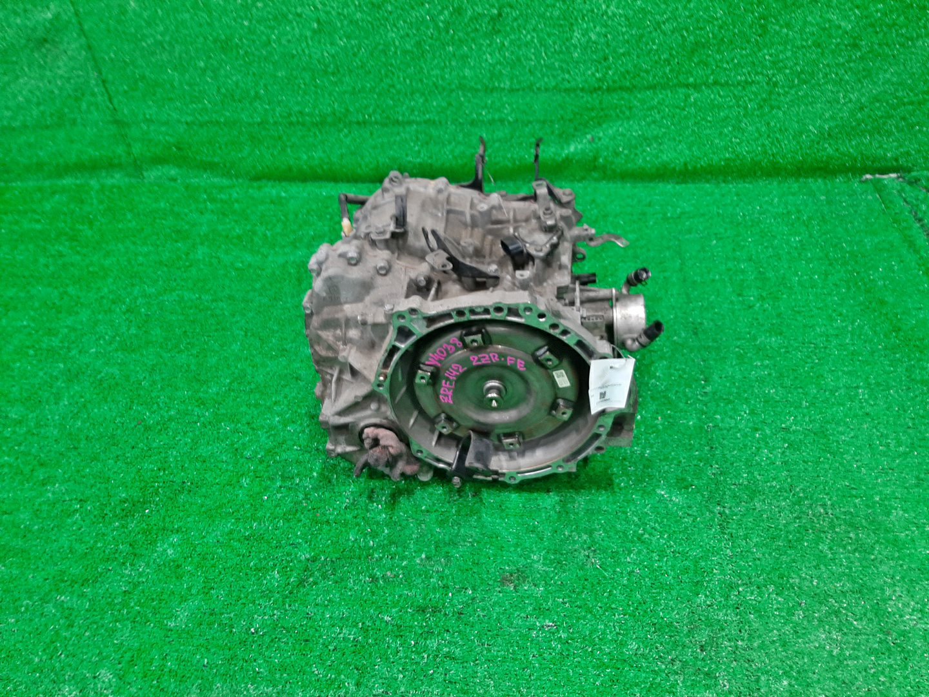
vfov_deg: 53.1
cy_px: 348
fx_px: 698
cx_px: 464
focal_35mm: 26
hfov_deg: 67.3
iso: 140
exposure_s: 1/50
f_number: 1.7
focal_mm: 3.93
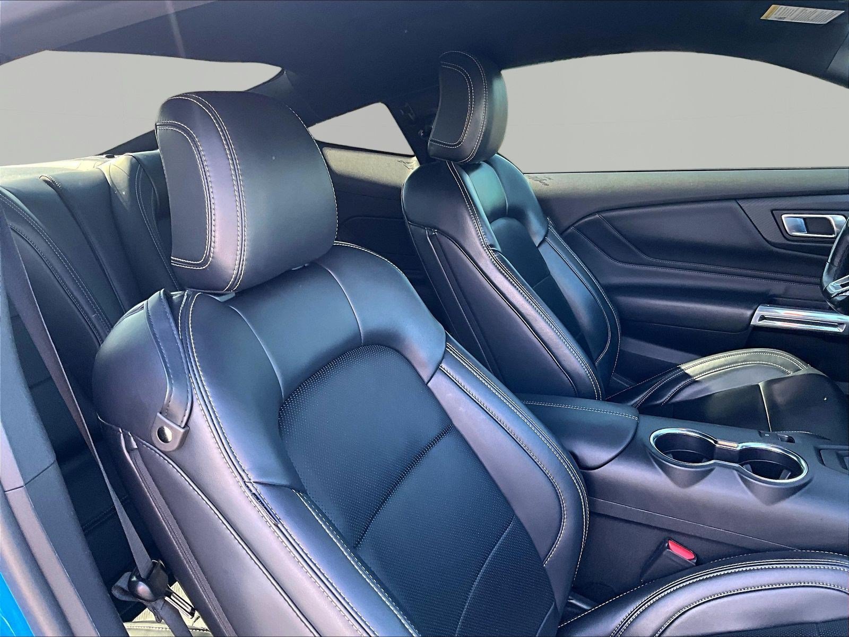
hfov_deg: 61.7
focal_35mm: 29
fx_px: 711
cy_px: 318
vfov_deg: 48.2
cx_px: 424
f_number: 1.8
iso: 64
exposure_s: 1/105
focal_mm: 3
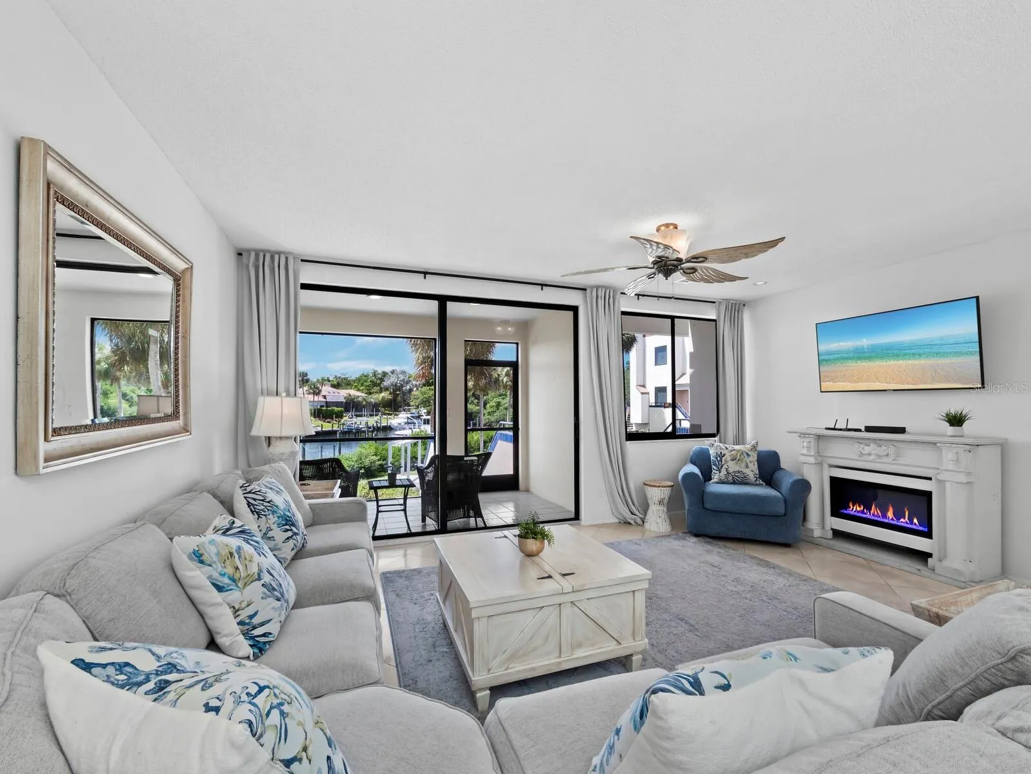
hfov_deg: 102.0
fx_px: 417
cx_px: 516
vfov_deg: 85.7
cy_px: 387
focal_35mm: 14
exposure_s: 1/10
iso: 400
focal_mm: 7
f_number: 11
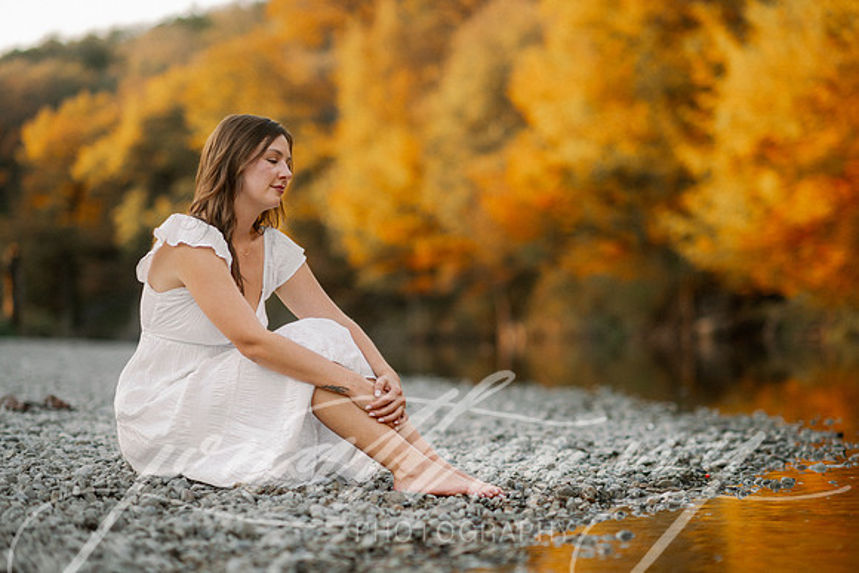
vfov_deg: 16.1
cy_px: 286
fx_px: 2029
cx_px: 430
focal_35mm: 85
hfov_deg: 23.9
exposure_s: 1/400
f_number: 2
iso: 200
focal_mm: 85
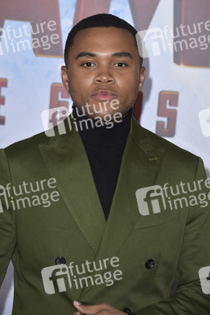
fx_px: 1399
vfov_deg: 12.8
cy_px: 158
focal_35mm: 160
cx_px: 105
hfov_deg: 8.6
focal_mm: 160
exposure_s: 1/250
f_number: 6.3
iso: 320
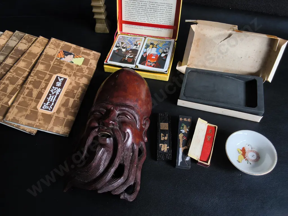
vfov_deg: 51.4
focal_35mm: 27
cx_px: 144
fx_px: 225
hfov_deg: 65.3
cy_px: 108
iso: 32
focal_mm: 2.87
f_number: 2
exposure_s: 1/100
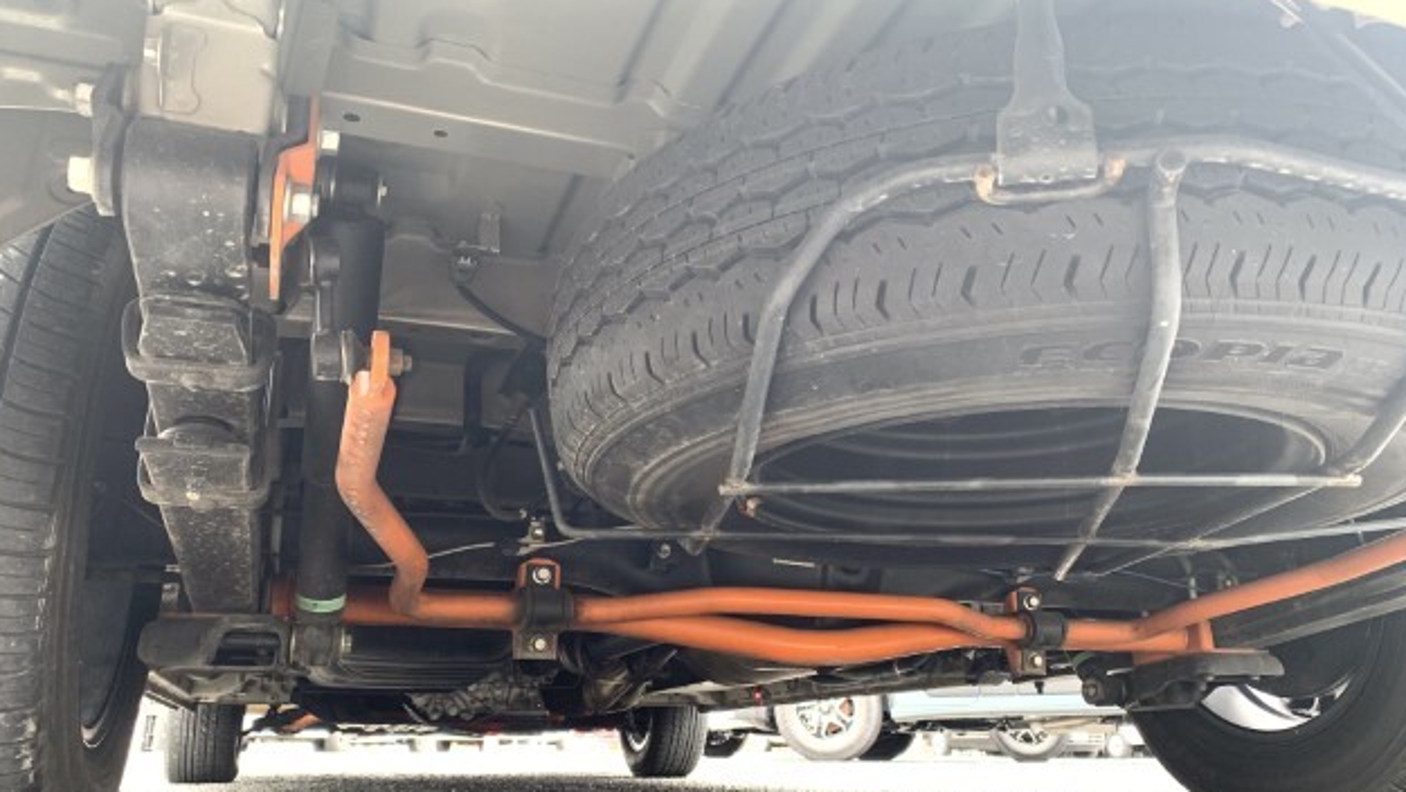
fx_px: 1081
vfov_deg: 40.1
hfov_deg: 66.0
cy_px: 448
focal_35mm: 29
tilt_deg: +17.1
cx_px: 700
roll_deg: -1.4
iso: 100
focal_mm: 4.25
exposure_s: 1/88
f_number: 1.8
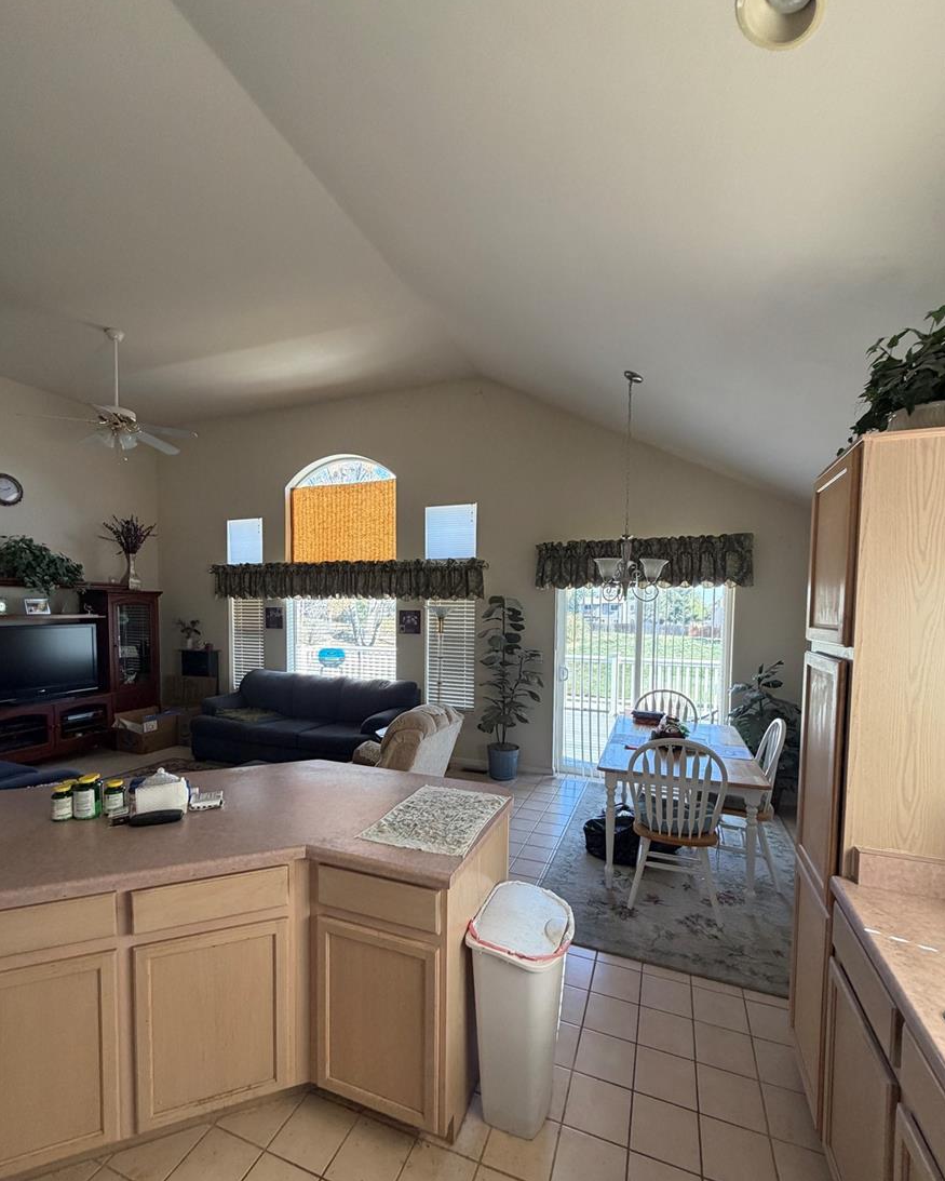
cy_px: 638
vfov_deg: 96.6
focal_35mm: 15
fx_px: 524
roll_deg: -0.7
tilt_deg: -2.5
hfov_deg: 84.1
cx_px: 468
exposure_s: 1/121
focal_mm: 2.22
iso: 200
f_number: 2.2
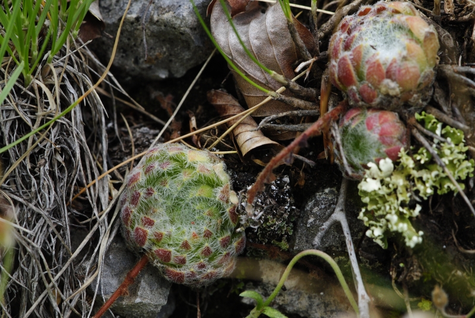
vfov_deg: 10.8
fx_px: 1685
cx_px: 238
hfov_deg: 16.0
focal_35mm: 128
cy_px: 159
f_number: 7.1
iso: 400
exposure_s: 1/160
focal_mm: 85
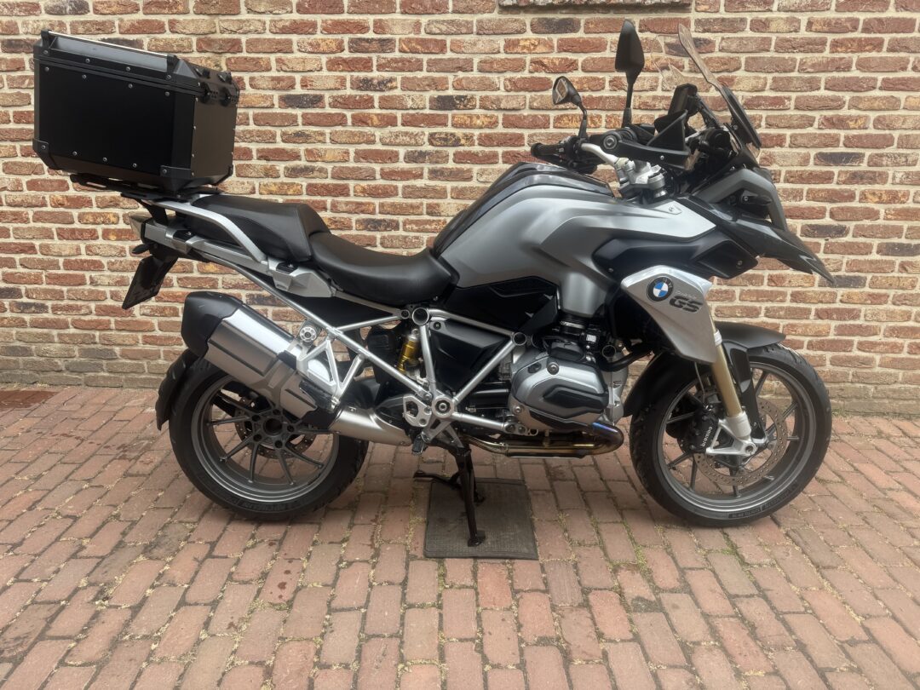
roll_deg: -0.6
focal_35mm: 24
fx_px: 638
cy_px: 345
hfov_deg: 71.6
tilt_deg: -17.4
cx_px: 460
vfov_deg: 56.8
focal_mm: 6.76
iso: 80
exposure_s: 1/952
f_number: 1.78
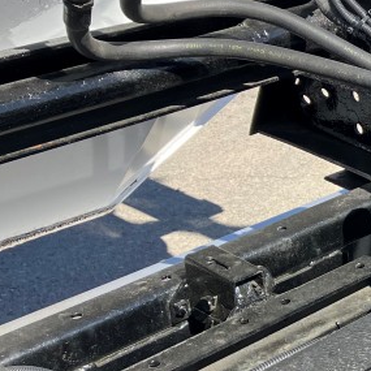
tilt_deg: -27.9
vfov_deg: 19.4
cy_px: 267
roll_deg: +0.6
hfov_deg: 16.6
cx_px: 646
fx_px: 1079
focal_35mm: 89
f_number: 1.8
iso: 32
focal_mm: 3.99
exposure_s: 1/783
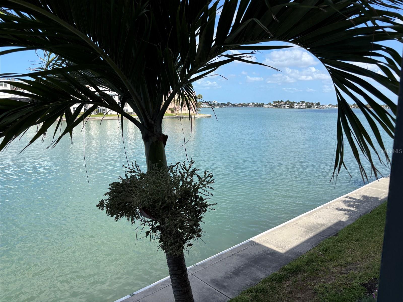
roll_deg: -1.3
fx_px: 303
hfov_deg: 67.3
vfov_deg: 53.1
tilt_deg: -8.0
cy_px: 151
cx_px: 202
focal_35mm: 26
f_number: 1.6
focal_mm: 5.96
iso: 50
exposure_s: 1/3021
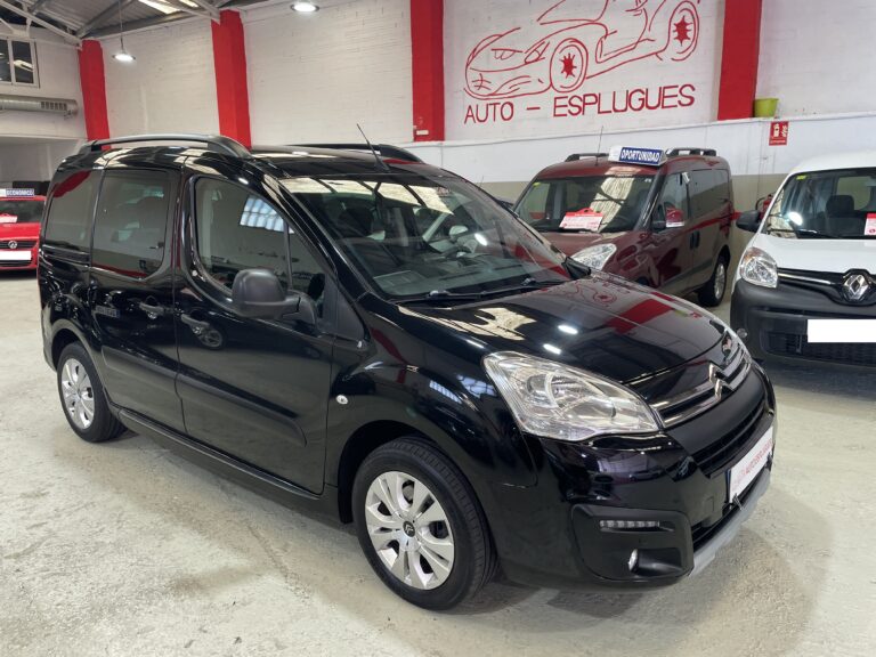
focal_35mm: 26
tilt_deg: -11.7
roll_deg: +1.0
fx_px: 658
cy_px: 328
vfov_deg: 53.1
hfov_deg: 67.3
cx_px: 438
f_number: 1.6
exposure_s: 1/100
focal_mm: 4.2
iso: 50
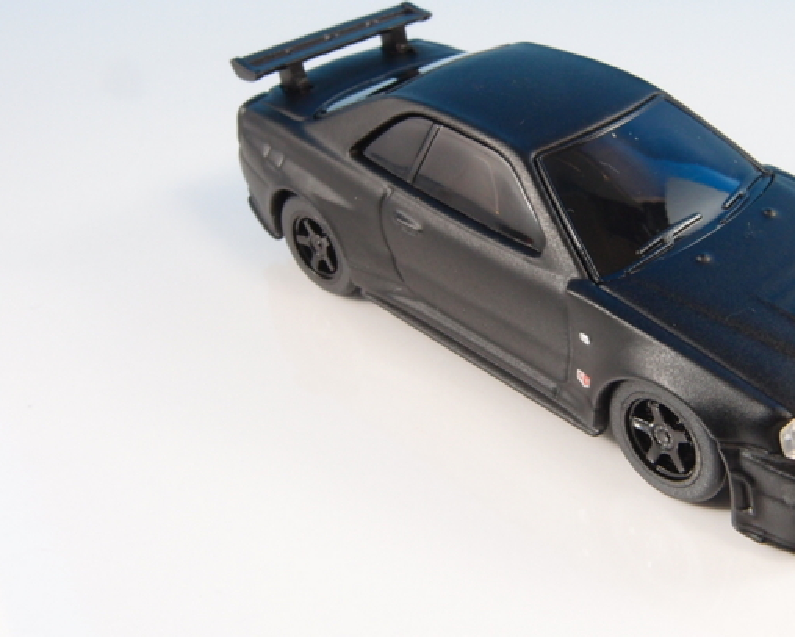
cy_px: 283
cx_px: 543
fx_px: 1012
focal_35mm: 43
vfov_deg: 34.9
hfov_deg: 42.2
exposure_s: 1/2.5
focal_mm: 6
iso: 100
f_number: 8
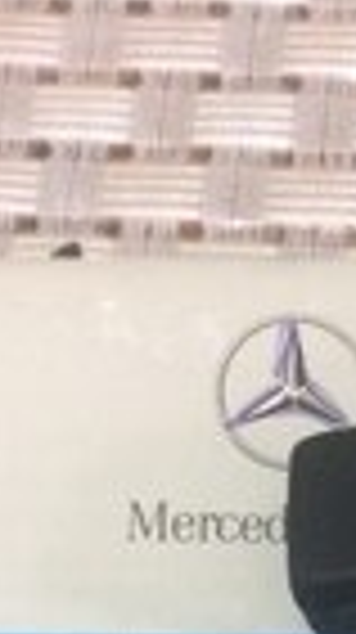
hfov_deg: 10.5
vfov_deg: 16.6
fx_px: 1868
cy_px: 1093
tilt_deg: -79.0
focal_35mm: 111
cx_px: 514
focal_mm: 4.15
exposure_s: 1/33
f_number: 2.2
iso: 200
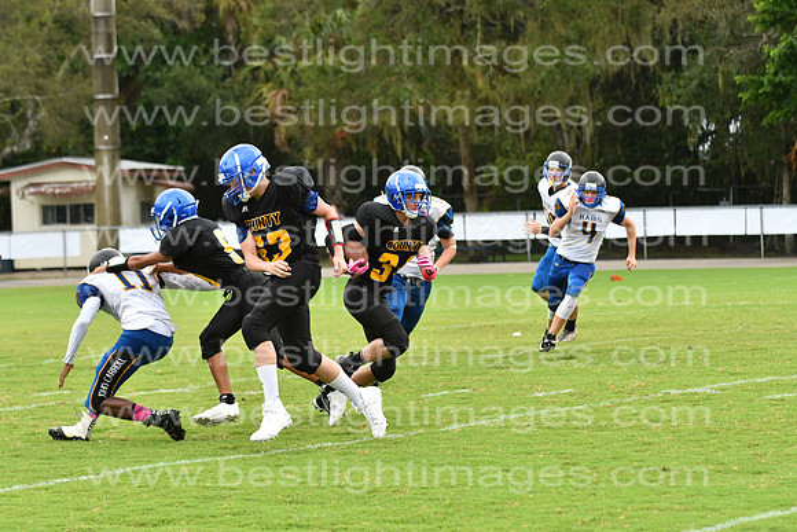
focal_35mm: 210
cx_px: 398
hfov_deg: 9.8
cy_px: 266
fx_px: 4650
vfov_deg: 6.5
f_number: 3.5
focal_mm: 140
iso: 800
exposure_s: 1/1600
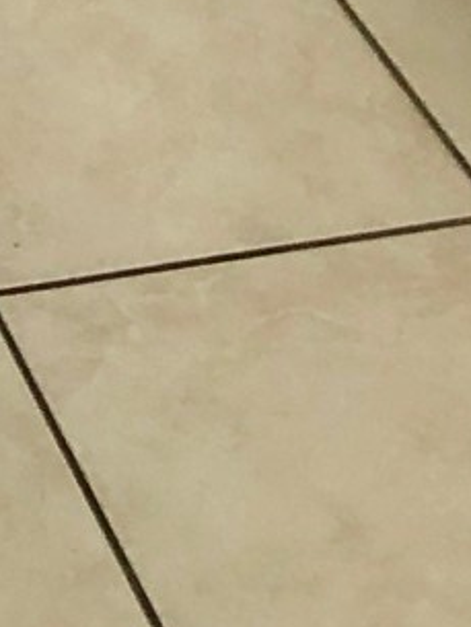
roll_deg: +1.1
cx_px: -529
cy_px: -1326
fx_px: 3408
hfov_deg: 7.5
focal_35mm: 188
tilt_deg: -12.1
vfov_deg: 8.6
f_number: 1.8
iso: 40
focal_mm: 4
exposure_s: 1/24
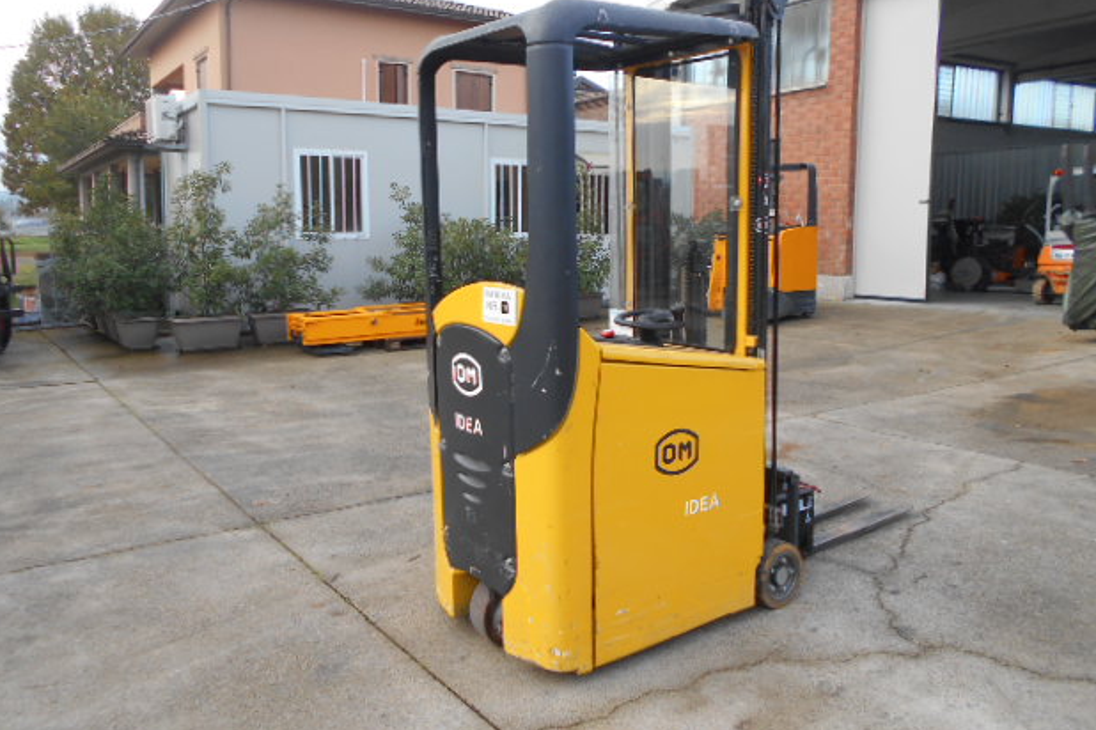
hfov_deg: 65.5
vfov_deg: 46.3
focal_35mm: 28
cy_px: 330
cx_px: 530
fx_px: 852
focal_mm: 4.6
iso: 80
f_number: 3.2
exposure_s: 1/125
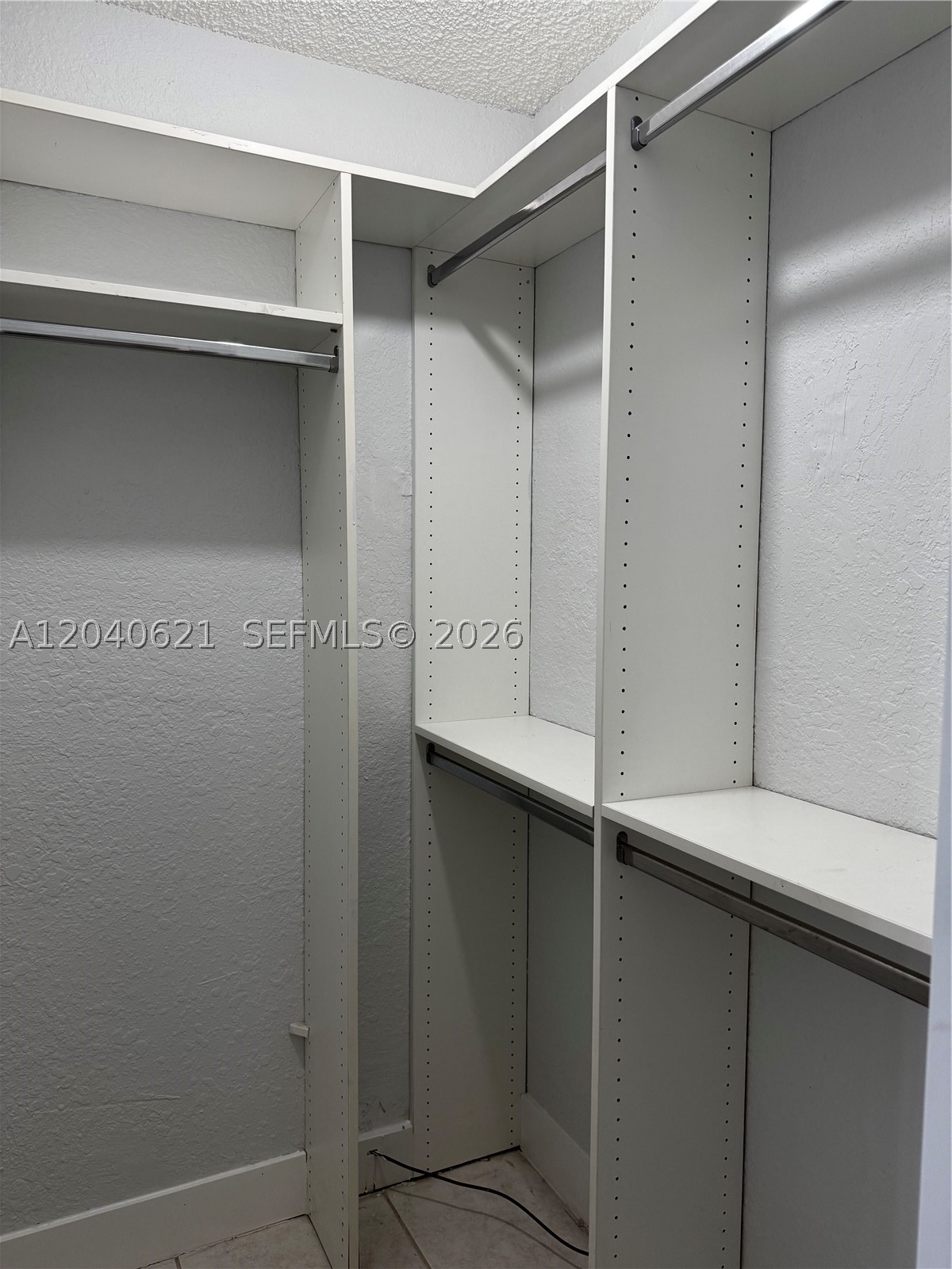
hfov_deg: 56.8
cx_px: 476
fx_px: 880
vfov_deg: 71.6
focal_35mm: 24
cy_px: 634
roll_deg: -0.5
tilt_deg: -4.7
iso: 160
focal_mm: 6.76
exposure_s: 1/120
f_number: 1.78
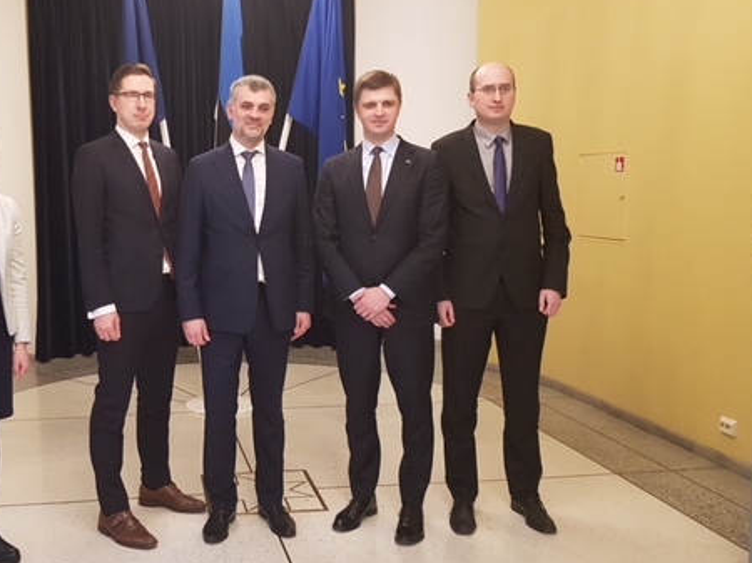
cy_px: 274
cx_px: 242
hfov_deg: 49.2
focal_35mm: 37
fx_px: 803
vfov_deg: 38.6
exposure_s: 1/33
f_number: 1.7
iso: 200
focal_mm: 4.2
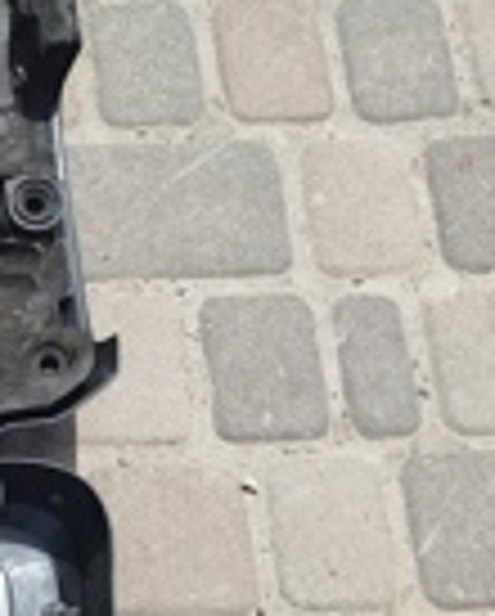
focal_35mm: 82
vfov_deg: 22.9
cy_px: 513
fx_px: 1498
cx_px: -306
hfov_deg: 16.6
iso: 50
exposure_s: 1/663
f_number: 1.7
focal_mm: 5.31
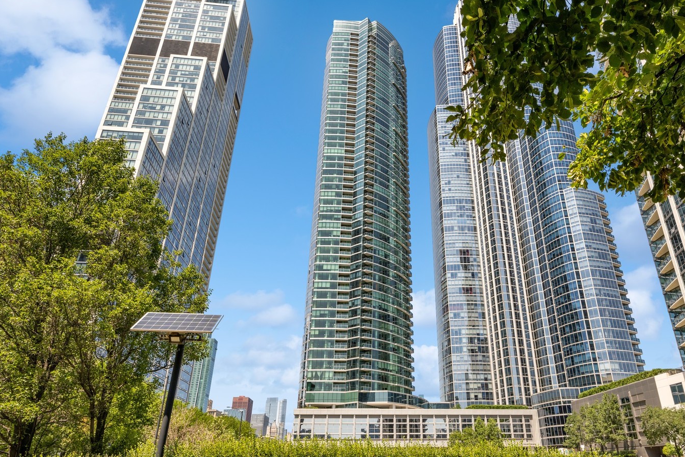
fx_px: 438
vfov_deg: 54.9
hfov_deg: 75.6
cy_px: 262
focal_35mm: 23
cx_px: 397
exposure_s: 1/500
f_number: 9.5
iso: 200
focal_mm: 19
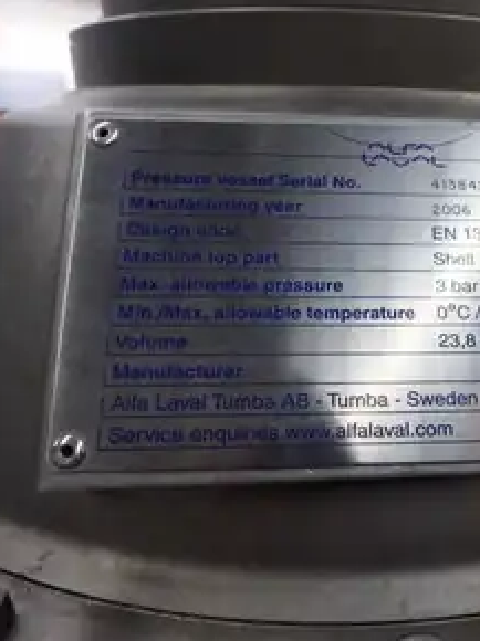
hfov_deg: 45.3
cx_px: 396
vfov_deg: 61.7
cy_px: 327
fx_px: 537
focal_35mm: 29
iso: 500
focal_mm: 3.7
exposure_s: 1/30
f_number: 3.5
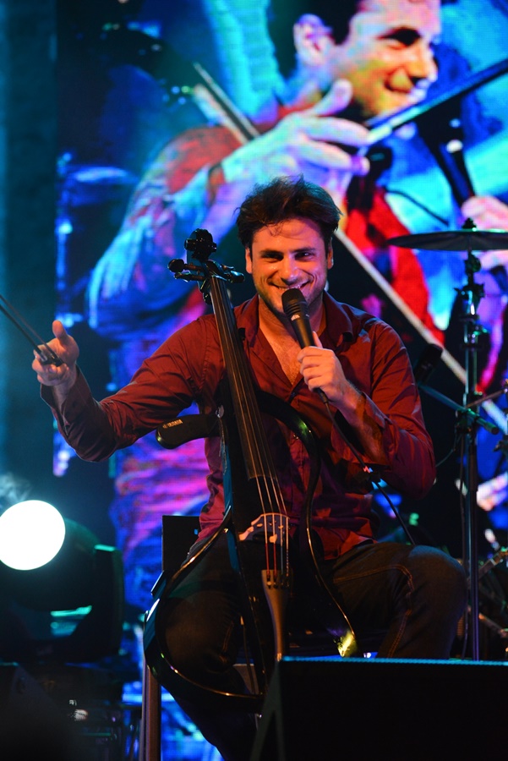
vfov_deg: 13.2
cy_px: 380
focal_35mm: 155
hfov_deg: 8.9
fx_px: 3277
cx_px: 254
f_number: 5
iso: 3200
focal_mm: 155
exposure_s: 1/250
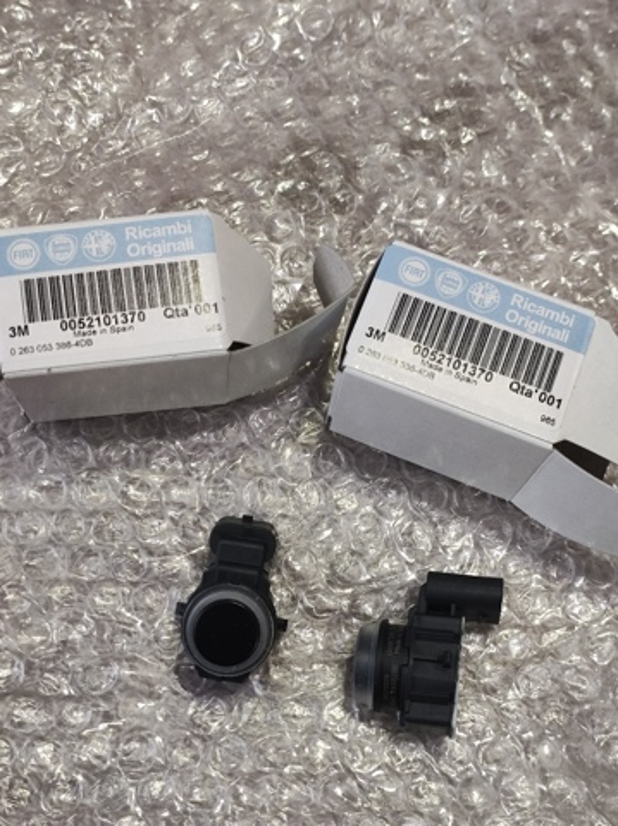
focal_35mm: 17
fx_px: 405
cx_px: 309
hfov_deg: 74.6
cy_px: 413
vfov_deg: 91.1
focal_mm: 4.74
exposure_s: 1/50
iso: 689
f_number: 1.79
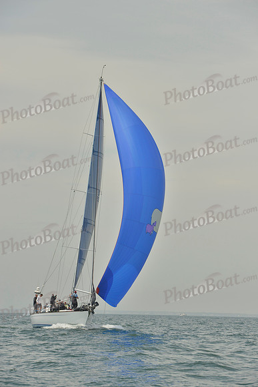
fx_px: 1343
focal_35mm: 125
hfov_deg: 11.0
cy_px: 194
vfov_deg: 16.4
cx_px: 129
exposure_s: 1/1250
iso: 280
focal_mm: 125
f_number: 9
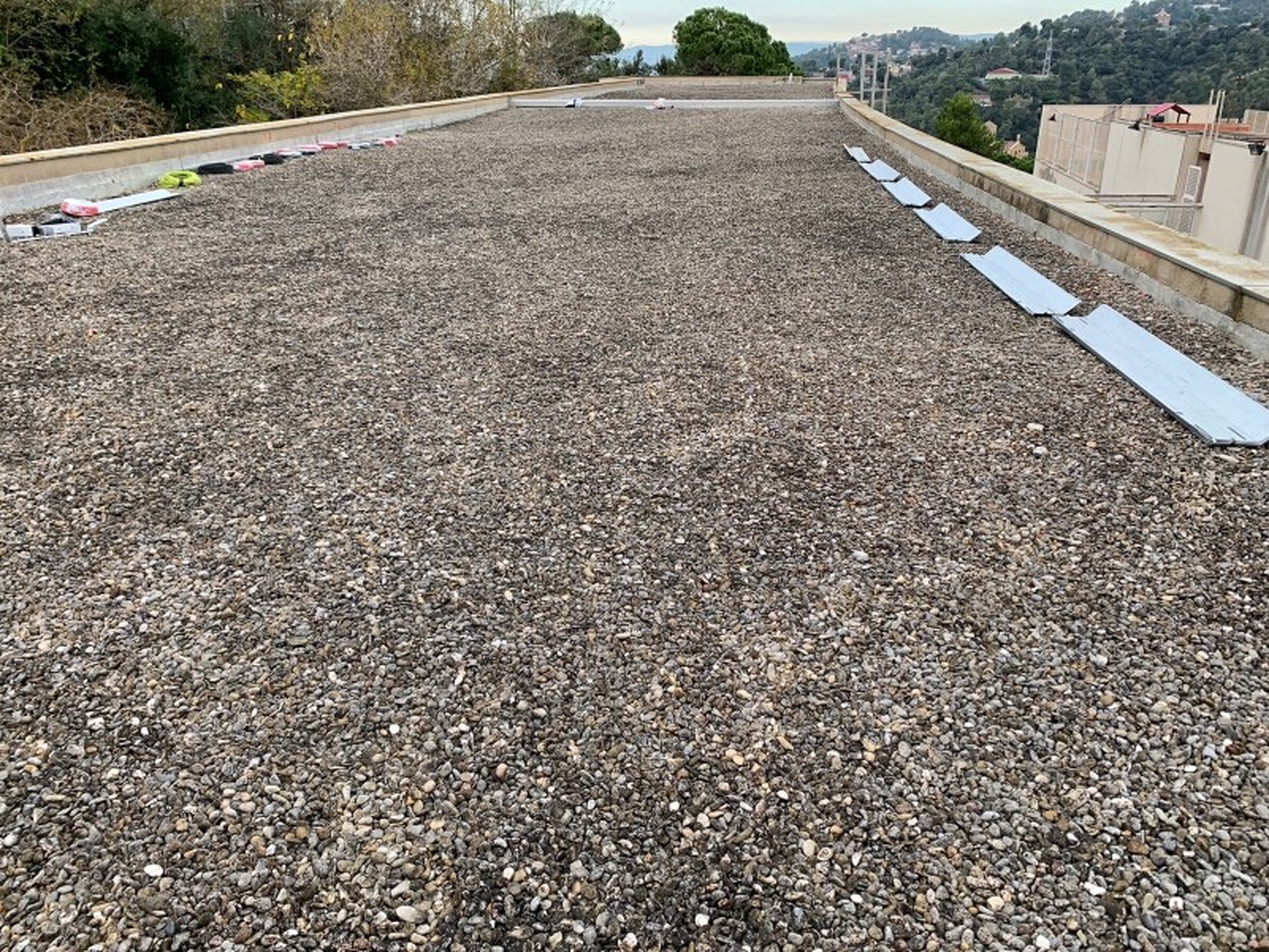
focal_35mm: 26
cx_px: 634
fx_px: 953
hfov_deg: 67.3
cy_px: 476
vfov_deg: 53.1
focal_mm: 4.25
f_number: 1.8
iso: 25
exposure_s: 1/187
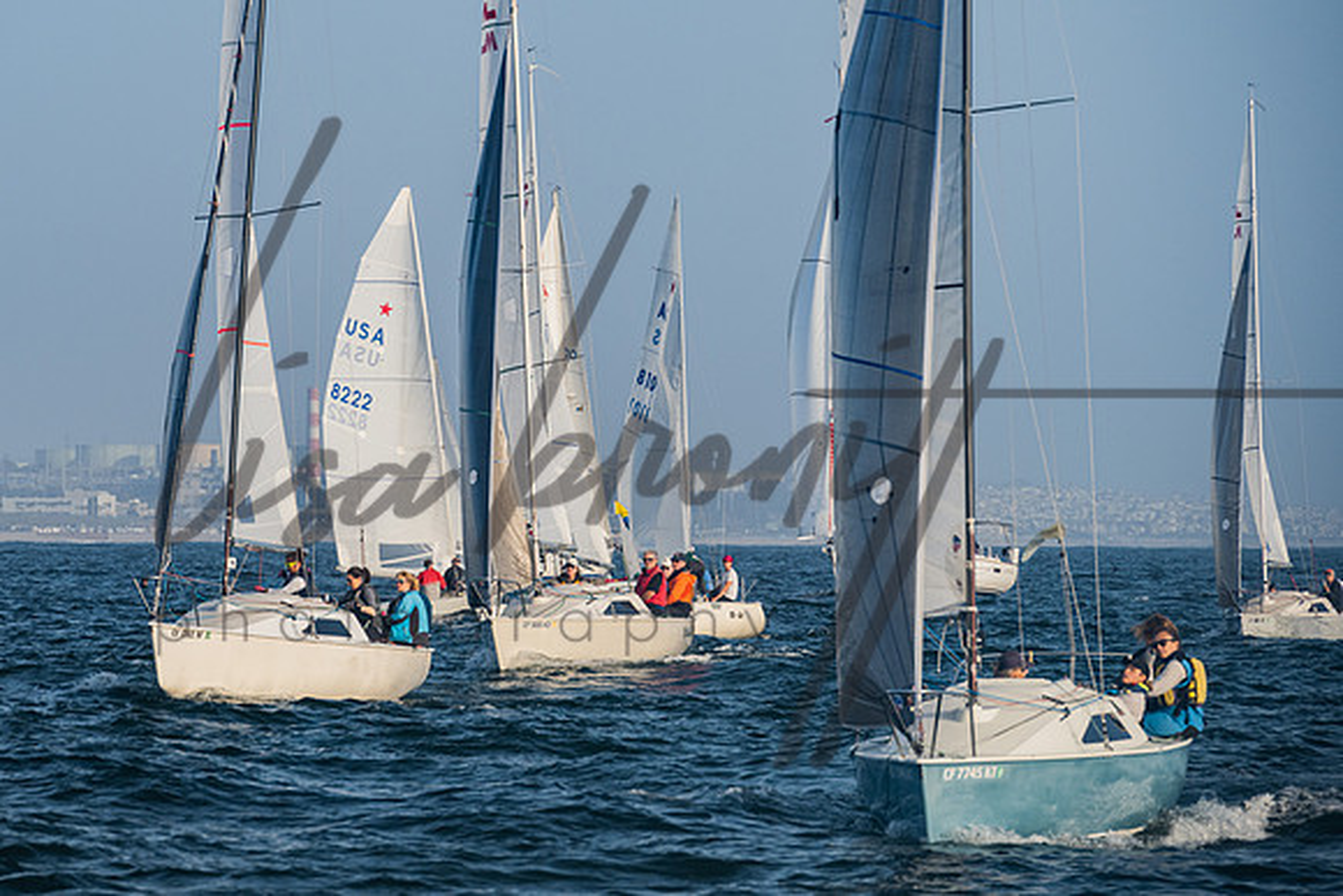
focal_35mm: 244
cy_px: 380
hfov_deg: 8.4
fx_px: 9099
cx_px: 531
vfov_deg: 5.6
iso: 400
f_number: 8
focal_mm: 200
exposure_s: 1/800
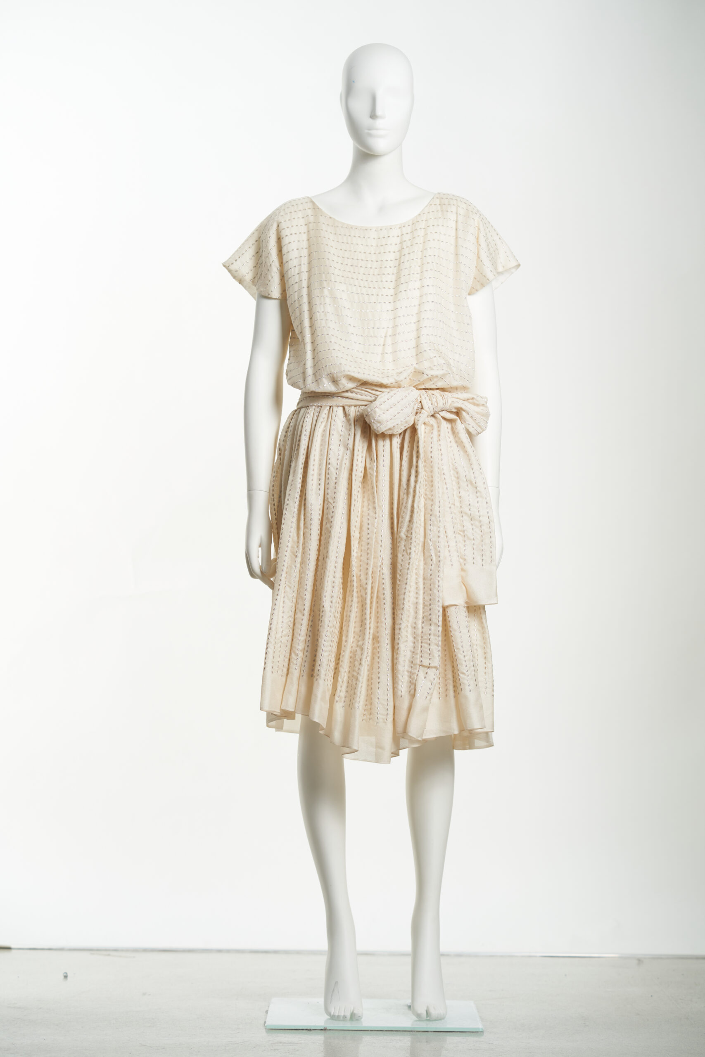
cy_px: 528
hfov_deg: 16.1
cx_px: 352
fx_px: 2496
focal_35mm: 85
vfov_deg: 23.9
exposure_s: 1/60
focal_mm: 85
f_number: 4.5
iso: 400
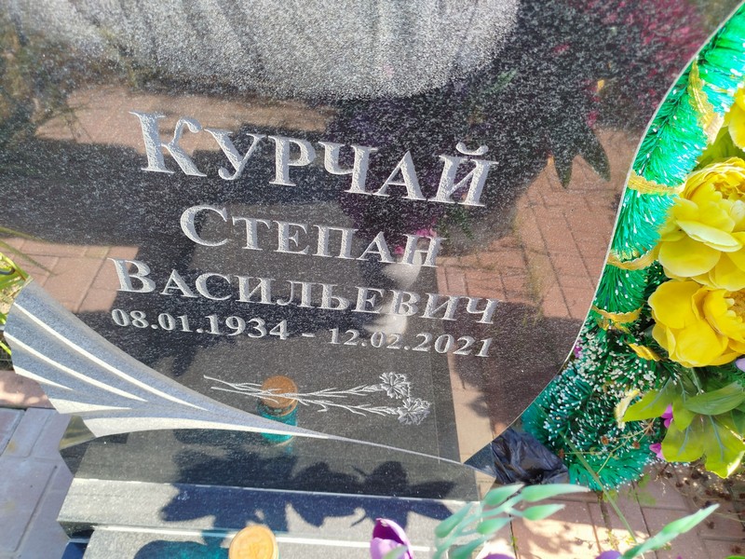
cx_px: 372
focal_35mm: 24
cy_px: 280
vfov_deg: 56.8
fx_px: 517
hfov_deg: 71.6
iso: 50
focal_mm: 5.31
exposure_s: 1/173
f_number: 1.7
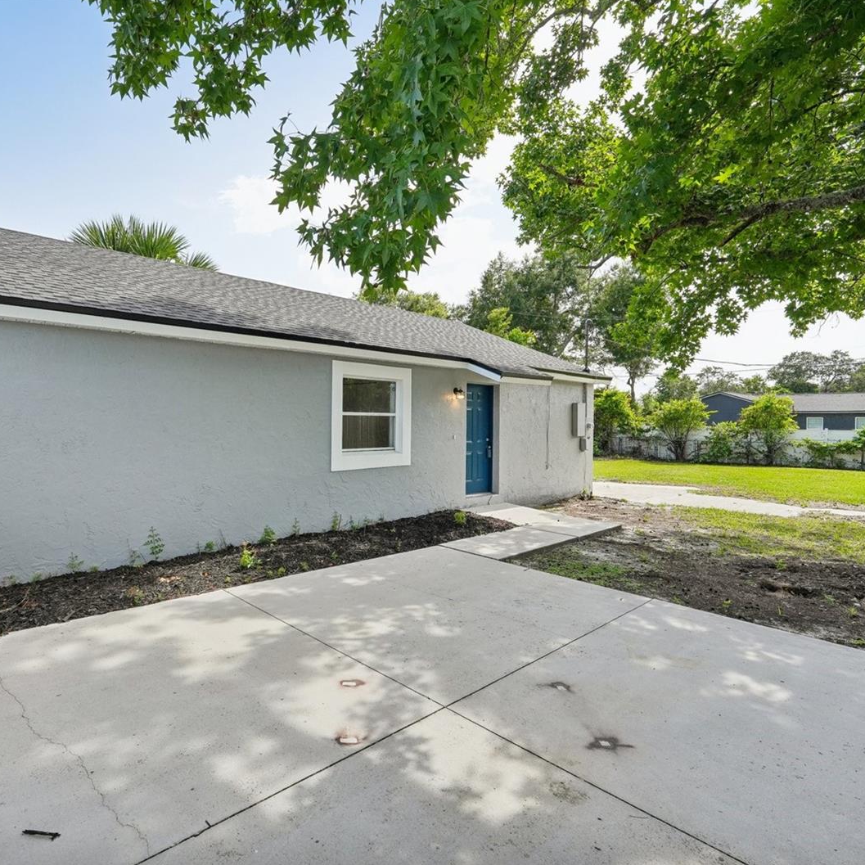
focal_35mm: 18
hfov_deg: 80.0
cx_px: 356
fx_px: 509
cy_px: 432
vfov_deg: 80.7
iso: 400
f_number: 8
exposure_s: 1/500
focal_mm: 14
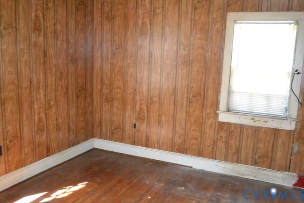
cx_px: 152
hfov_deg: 57.2
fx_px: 279
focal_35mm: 33
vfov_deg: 40.0
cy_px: 102
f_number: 3.8
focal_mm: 22
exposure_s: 1/60
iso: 3200
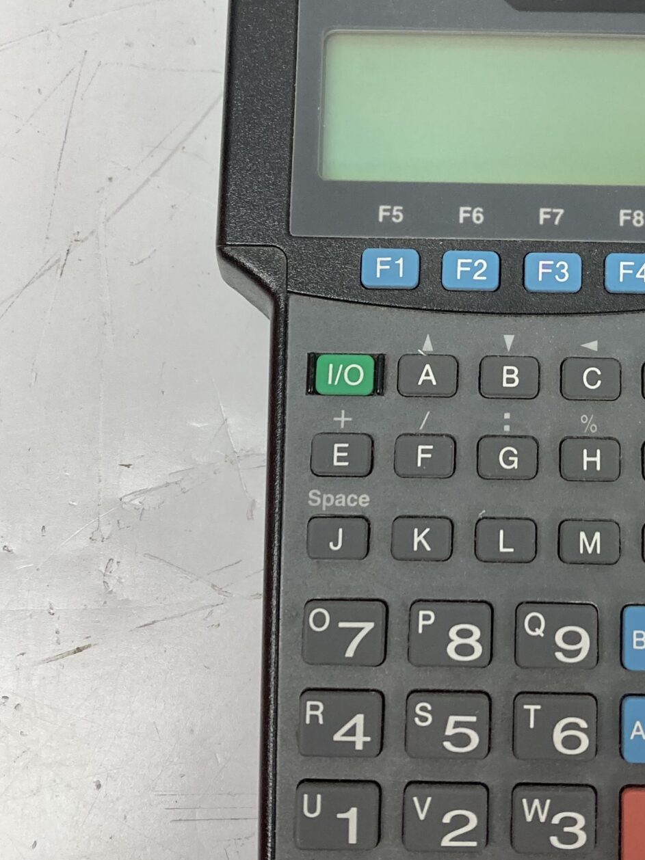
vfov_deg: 33.4
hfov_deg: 25.1
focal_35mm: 57
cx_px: 536
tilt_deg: -76.2
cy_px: 257
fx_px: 1417
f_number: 1.8
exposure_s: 1/120
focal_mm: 3.99
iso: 80
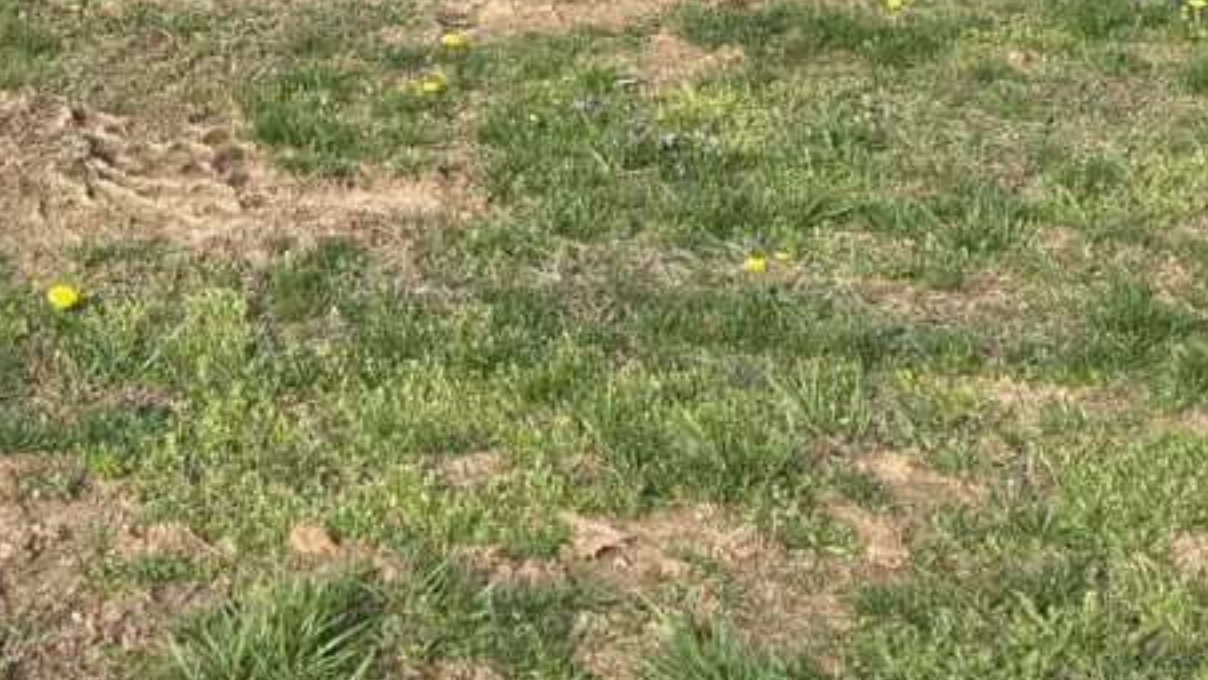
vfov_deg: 12.4
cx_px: -408
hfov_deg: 21.2
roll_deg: +1.9
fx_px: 2883
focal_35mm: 90
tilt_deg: -7.8
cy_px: -507
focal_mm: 5.96
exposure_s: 1/1279
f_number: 1.6
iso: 50
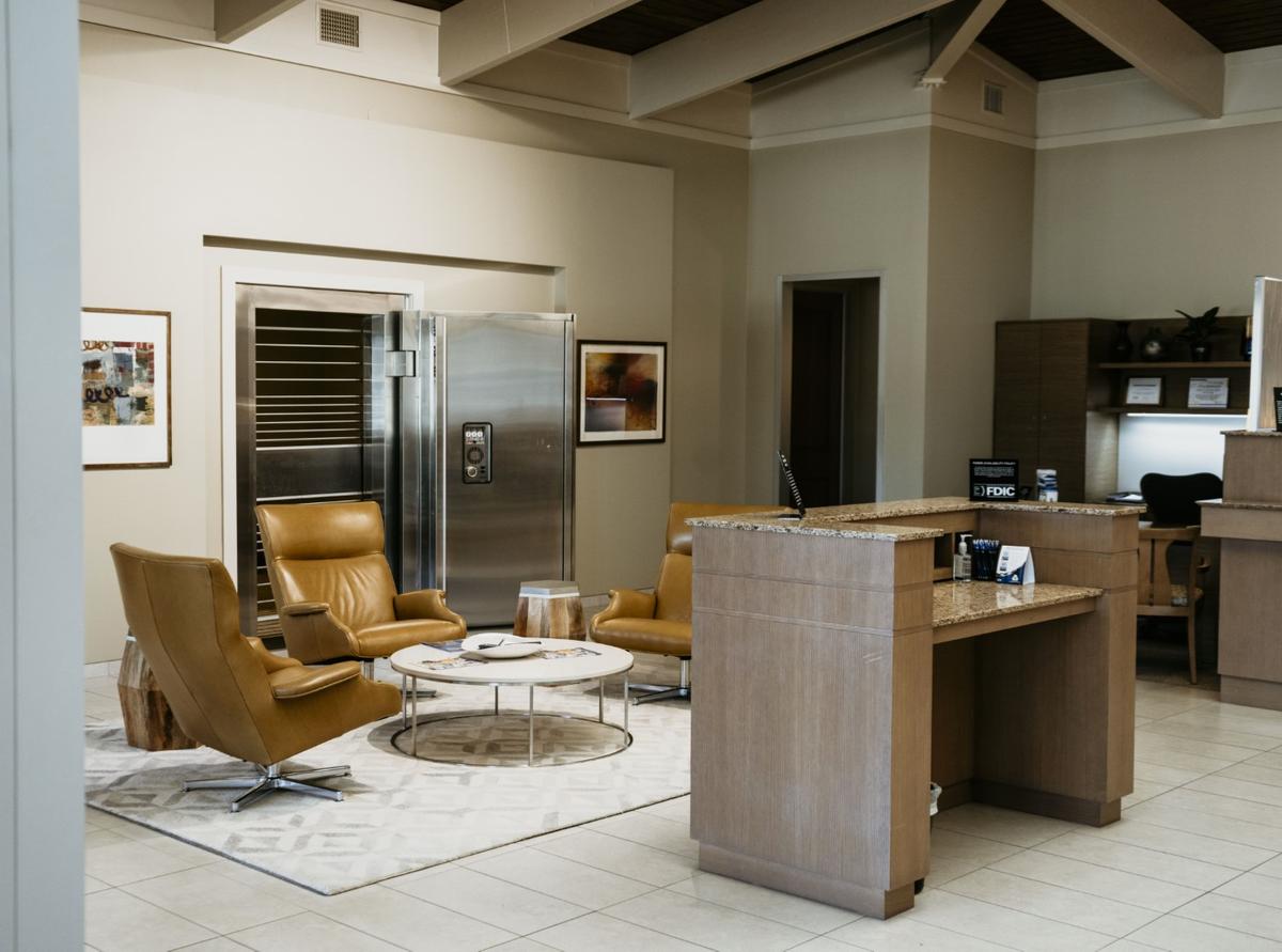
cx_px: 567
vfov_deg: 35.2
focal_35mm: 41
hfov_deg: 46.2
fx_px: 1499
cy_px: 477
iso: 400
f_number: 4
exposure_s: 1/80
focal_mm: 37
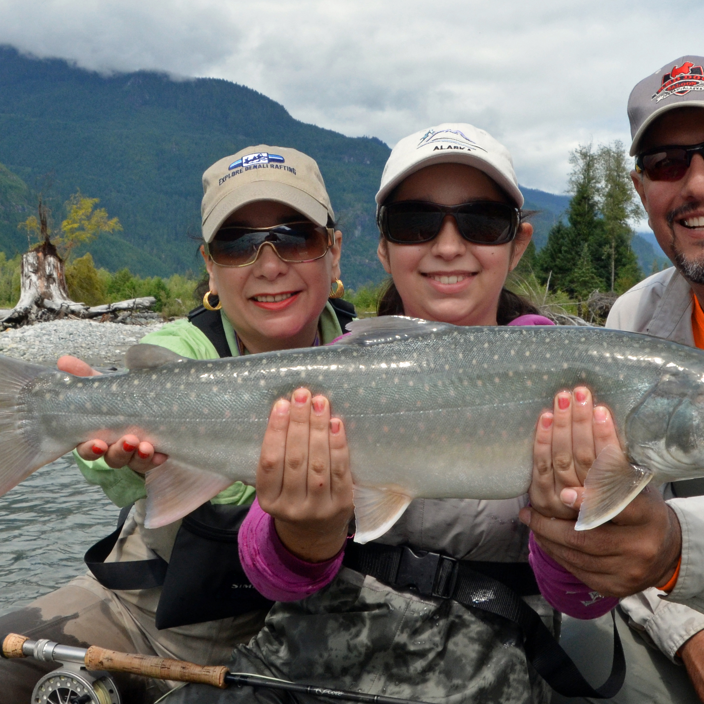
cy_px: 317
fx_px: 1242
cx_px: 457
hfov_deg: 31.4
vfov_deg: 31.6
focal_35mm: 54
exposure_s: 1/800
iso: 800
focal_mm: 18
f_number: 14
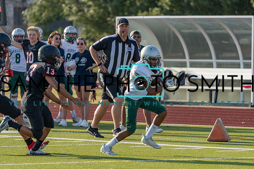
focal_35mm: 355
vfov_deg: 3.9
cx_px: 127
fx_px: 2507
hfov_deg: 5.8
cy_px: 84
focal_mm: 336
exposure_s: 1/1250
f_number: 5.6
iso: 400
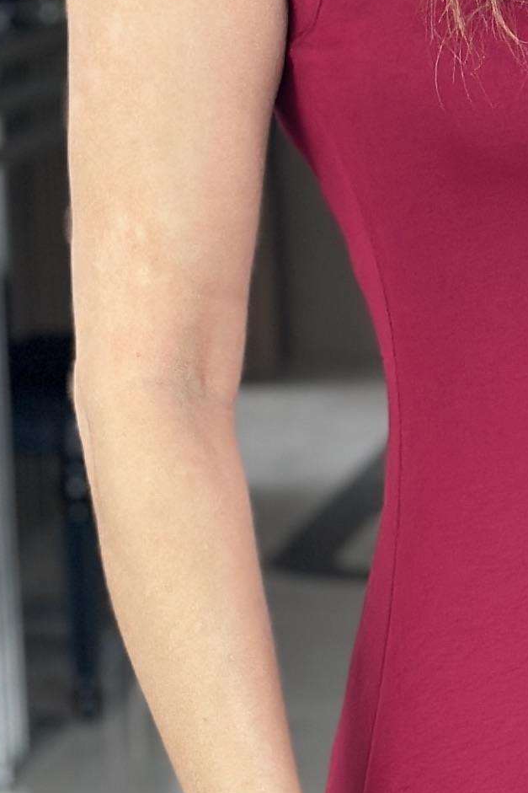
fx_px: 4709
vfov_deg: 9.6
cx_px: 768
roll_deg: +2.5
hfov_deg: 6.3
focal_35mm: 214
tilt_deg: -19.7
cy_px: 257
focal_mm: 6.86
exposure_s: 1/79
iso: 125
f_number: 1.78
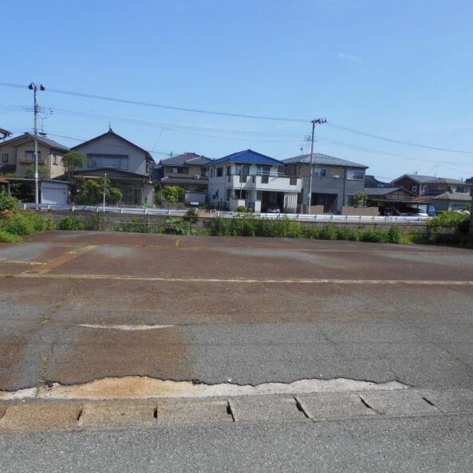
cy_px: 238
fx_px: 479
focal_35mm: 31
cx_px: 242
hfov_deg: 52.5
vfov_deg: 52.5
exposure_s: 1/1000
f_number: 3.2
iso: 80
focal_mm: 4.6
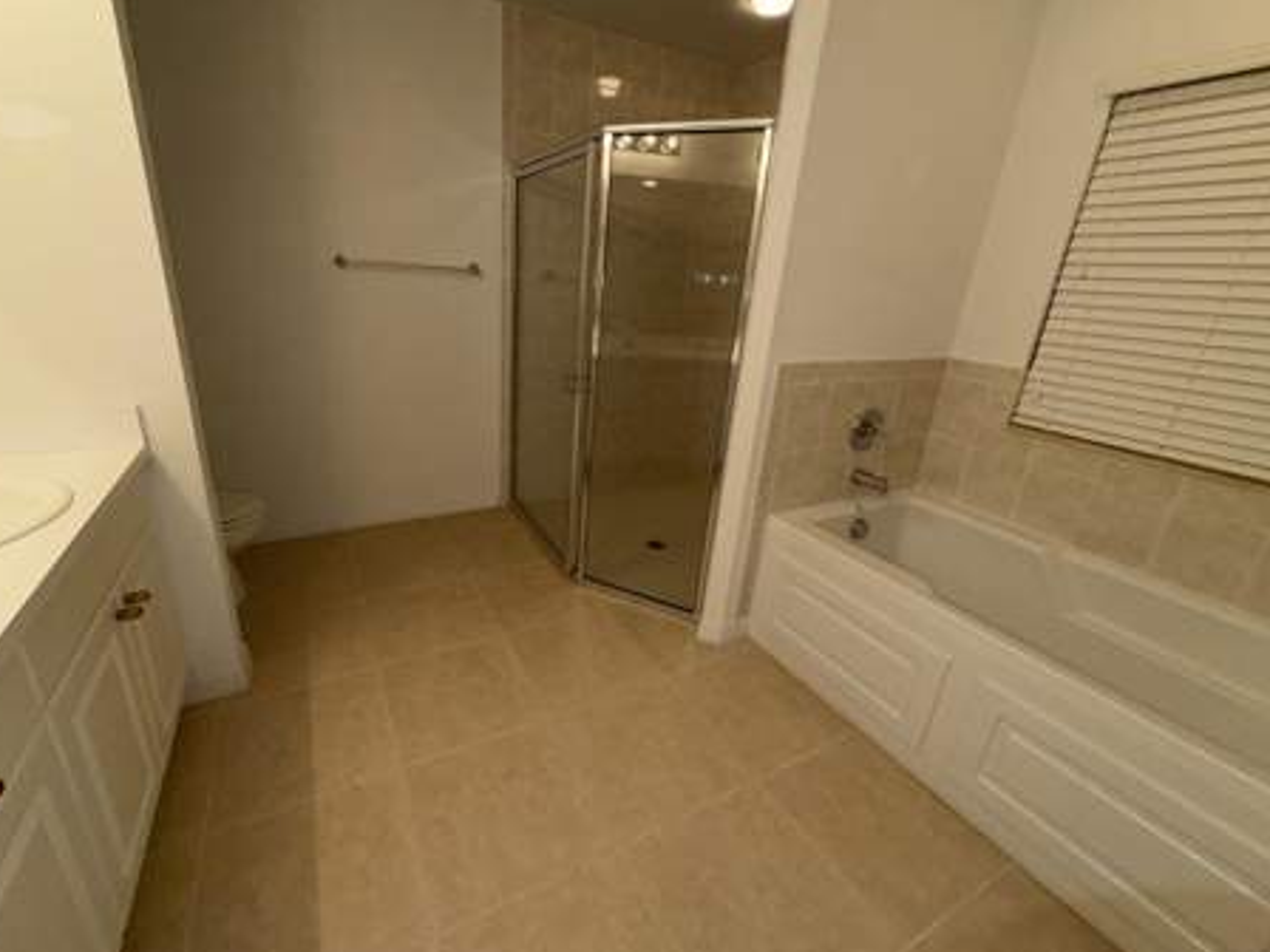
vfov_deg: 81.7
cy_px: 460
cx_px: 592
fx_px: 550
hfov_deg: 98.0
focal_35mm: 15
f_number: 2.2
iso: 100
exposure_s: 1/120
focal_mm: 2.22
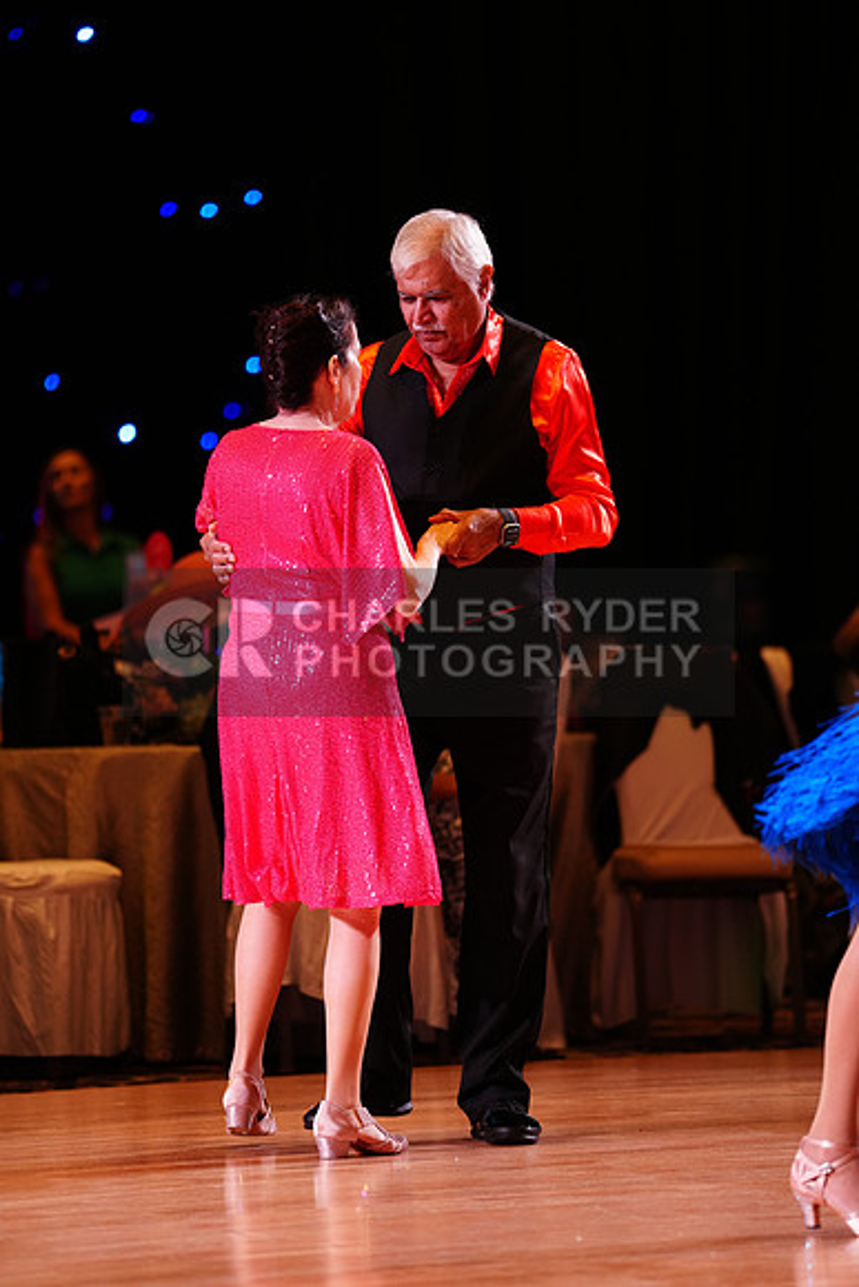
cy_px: 644
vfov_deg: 10.3
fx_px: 7154
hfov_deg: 6.9
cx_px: 430
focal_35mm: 200
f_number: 2.8
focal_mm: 200
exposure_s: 1/250
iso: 1000
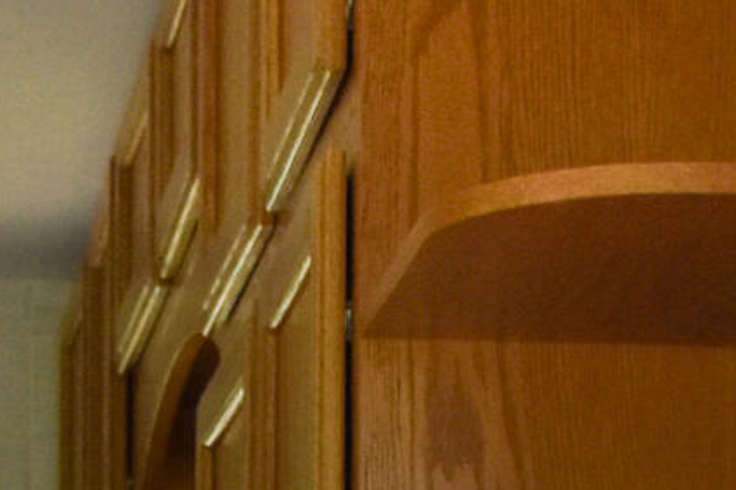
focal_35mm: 244
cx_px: 92
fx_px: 4977
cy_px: 1286
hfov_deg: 8.4
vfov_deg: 5.4
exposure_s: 1/60
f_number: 4
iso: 400
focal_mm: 23
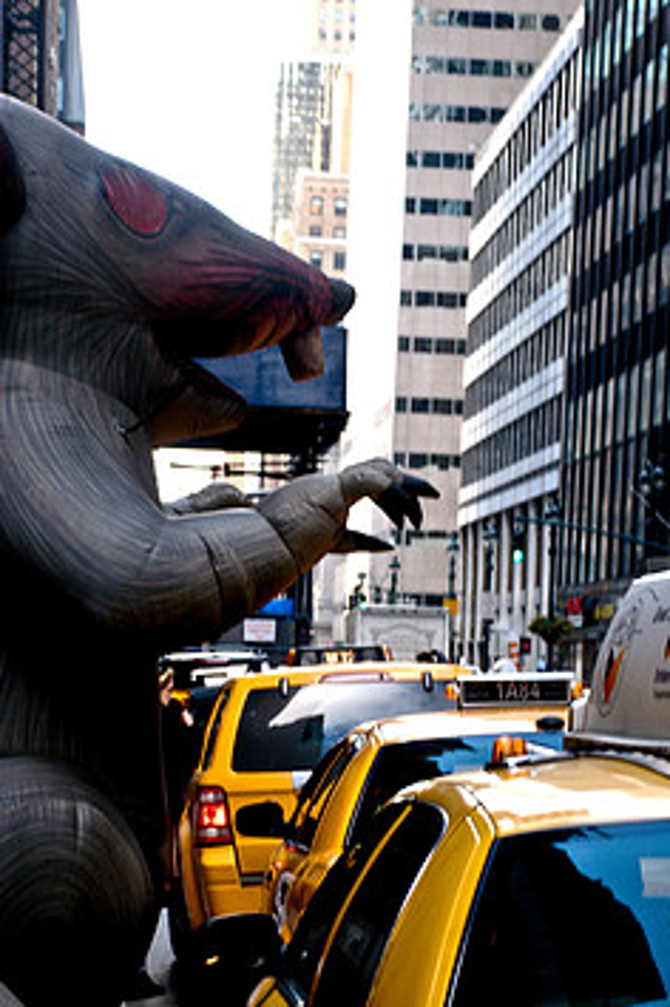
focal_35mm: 118
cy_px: 562
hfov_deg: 11.6
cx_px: 376
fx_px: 3300
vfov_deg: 17.4
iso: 200
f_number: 5
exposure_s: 1/100
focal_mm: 62
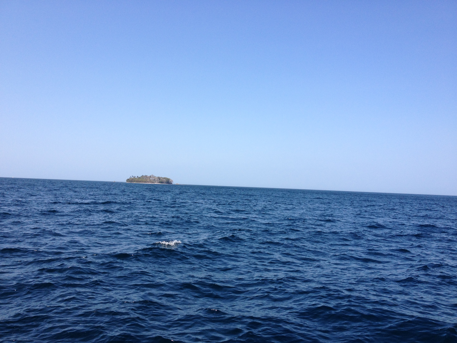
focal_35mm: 35
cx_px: 228
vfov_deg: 40.7
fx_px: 462
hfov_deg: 52.6
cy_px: 172
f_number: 2.4
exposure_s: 1/1493
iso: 50
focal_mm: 4.28
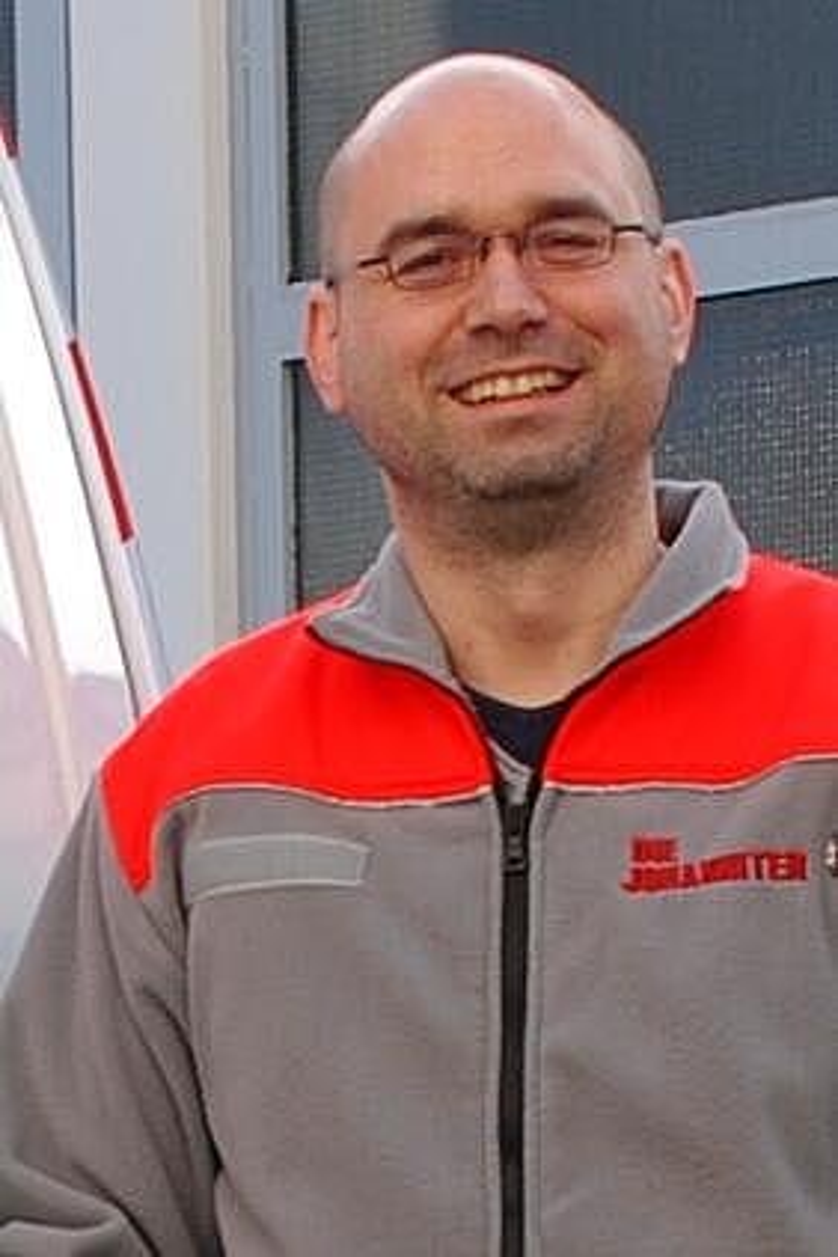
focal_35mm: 42
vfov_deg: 46.4
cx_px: 419
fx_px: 1466
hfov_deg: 31.9
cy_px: 628
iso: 100
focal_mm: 28
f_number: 5.6
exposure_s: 1/125
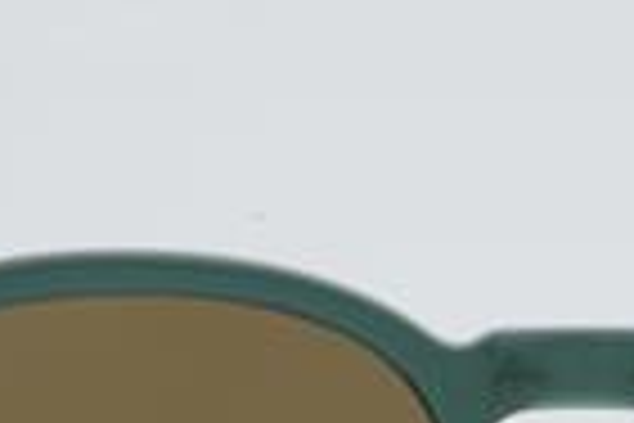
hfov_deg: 8.8
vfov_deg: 5.8
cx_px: 589
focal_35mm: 233
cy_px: 554
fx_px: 4110
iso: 100
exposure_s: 1/3
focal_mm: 55
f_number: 32
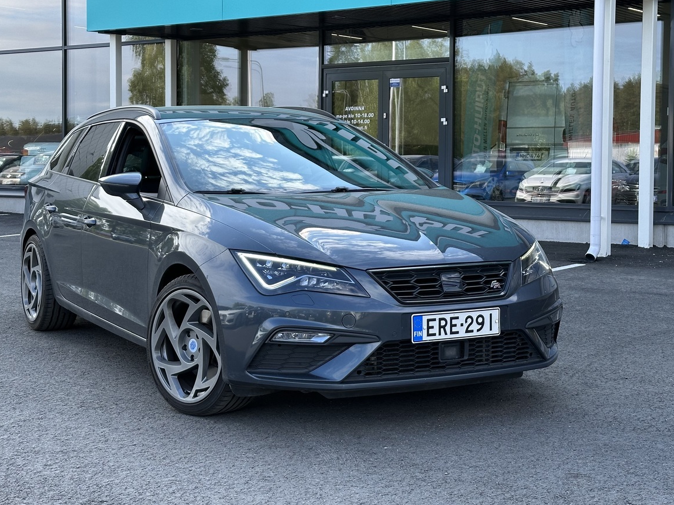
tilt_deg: -1.5
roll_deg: -0.6
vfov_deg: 24.4
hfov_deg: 32.1
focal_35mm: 60
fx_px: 1168
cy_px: 196
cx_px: 297
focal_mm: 6.86
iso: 64
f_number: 1.78
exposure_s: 1/740
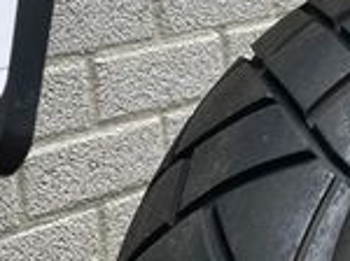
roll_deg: -0.8
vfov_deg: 13.3
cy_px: 117
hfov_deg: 16.8
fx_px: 1121
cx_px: 453
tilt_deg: -14.3
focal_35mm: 111
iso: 50
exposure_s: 1/122
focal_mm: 5.1
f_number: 1.6
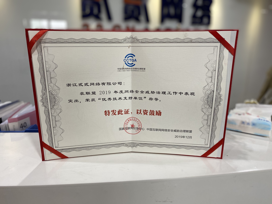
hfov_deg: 67.3
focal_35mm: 26
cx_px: 136
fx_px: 204
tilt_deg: -14.5
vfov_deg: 53.1
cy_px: 102
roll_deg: -1.6
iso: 80
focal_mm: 4.25
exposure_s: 1/100
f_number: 1.8
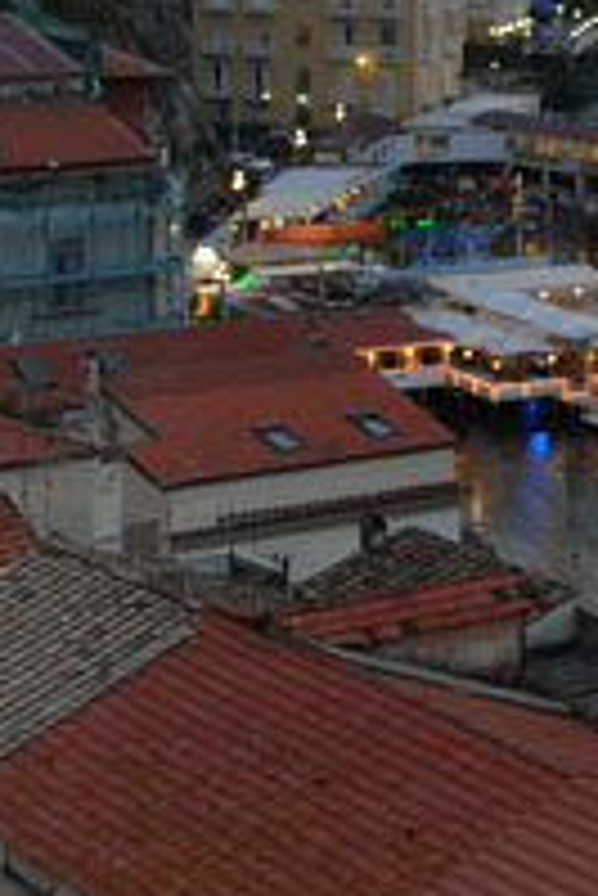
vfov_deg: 18.2
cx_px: 416
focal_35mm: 112
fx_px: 2786
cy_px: 293
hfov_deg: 12.2
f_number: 3.8
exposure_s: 1/20
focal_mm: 24
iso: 200
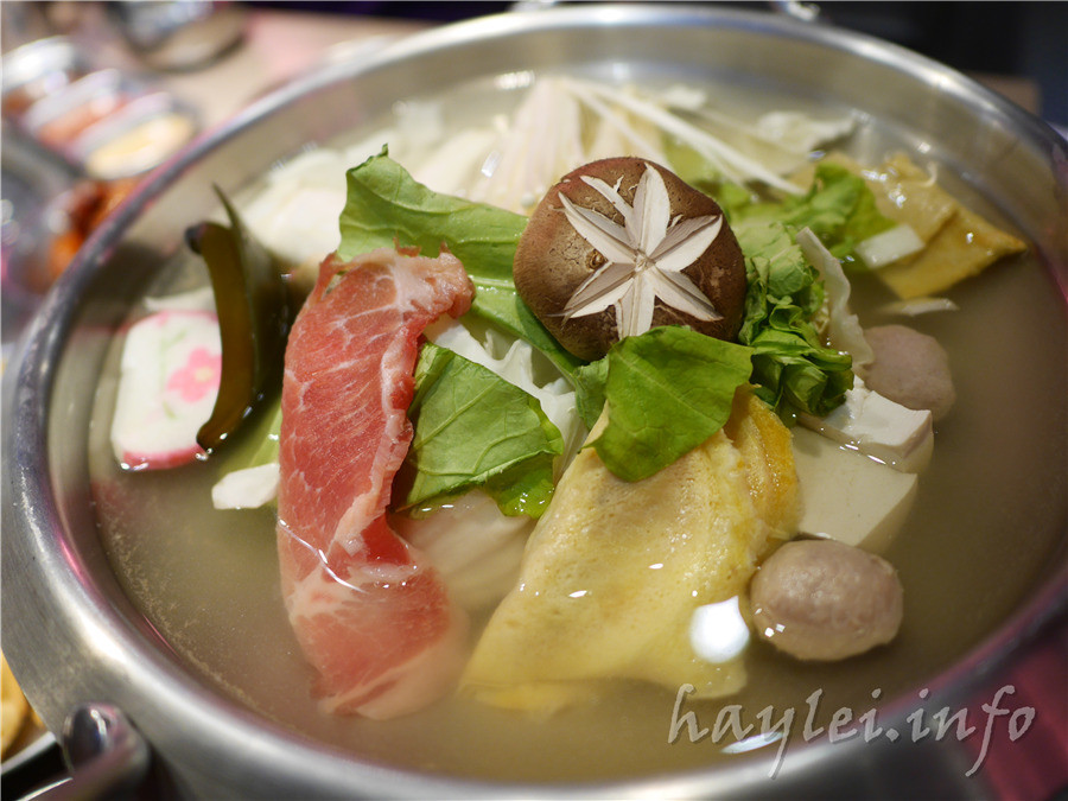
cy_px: 400
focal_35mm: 30
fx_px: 926
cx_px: 534
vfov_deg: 46.8
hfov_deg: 60.0
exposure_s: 1/60
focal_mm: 15
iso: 250
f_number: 1.7
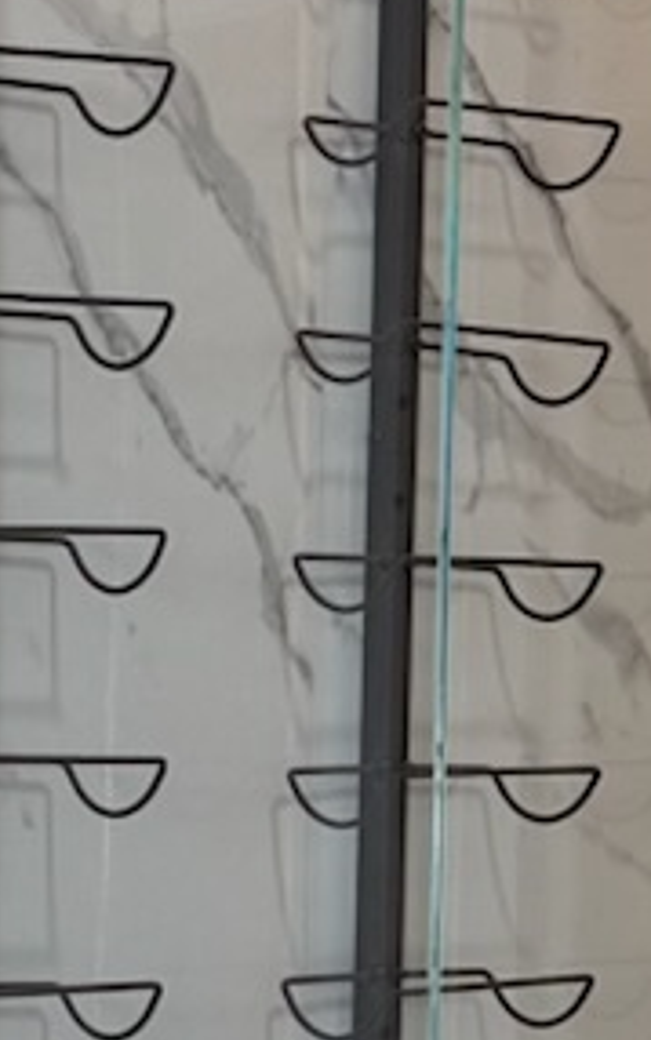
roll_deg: -0.8
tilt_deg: -3.6
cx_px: -36
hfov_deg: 7.2
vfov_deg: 11.4
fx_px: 5161
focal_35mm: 182
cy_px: 1051
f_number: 1.78
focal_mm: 6.76
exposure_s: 1/159
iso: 100
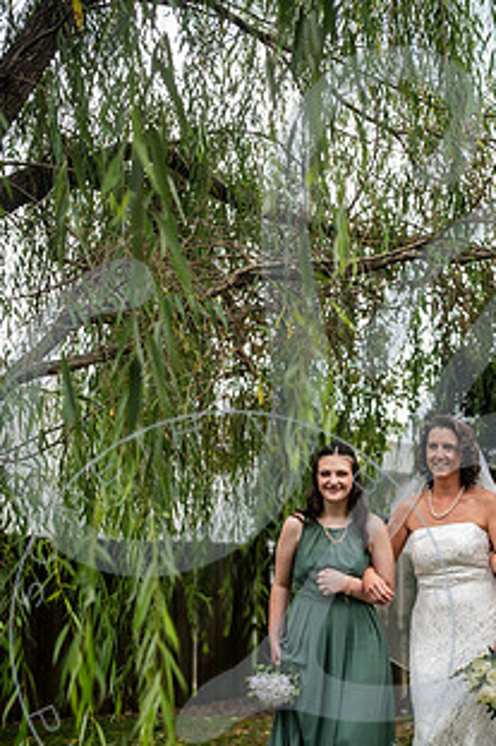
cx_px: 340
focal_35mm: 55
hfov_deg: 24.4
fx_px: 1138
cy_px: 451
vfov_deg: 36.1
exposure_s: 1/250
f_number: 2.8
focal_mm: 38
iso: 500
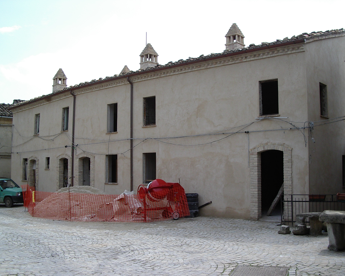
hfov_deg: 45.8
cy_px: 138
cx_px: 174
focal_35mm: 40
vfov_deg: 37.3
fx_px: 408
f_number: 4.8
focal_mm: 5.8
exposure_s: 1/320
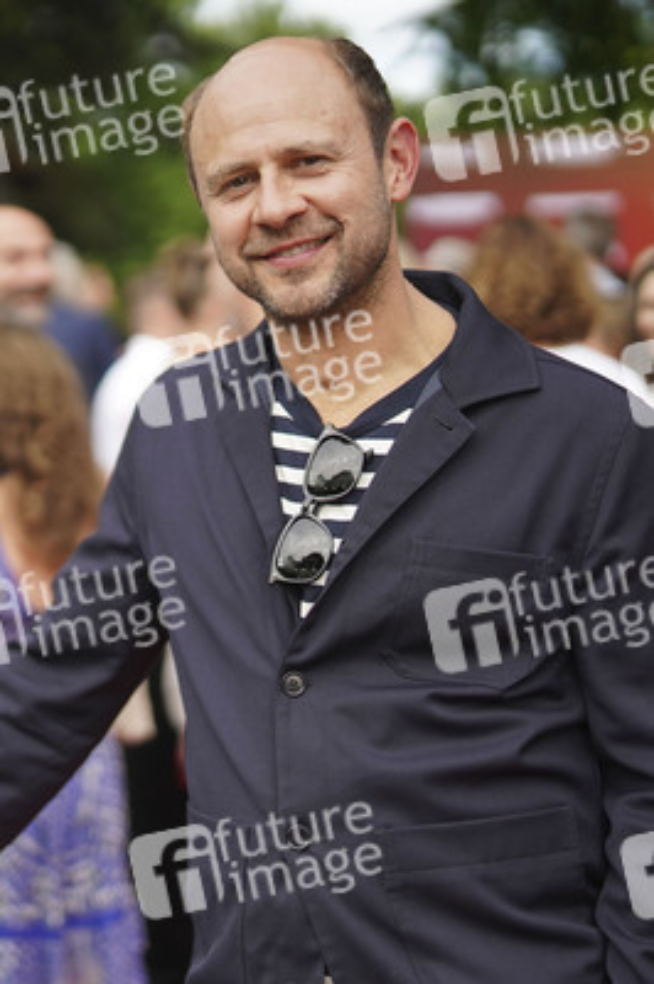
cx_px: 327
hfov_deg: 26.9
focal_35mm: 50
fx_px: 1365
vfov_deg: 39.6
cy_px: 492
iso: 320
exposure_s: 1/4000
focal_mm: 50
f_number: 1.6
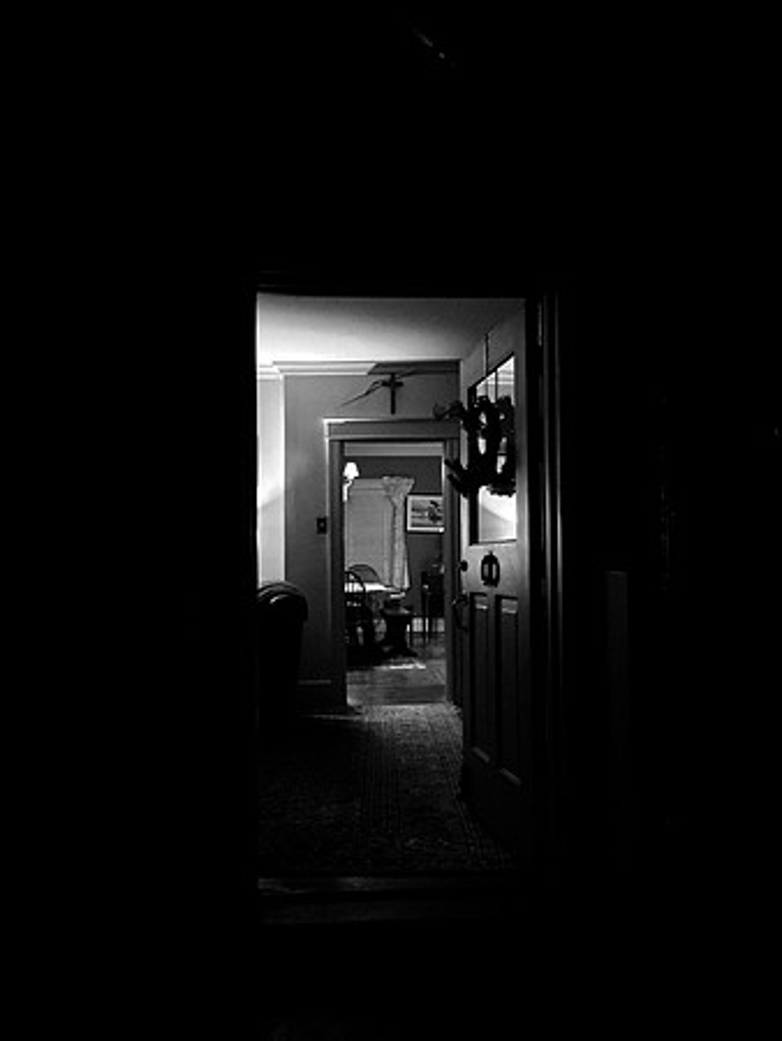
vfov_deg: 61.6
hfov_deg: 48.3
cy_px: 520
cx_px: 391
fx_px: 873
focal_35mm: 29
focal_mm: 4.15
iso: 500
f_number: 2.2
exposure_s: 1/15
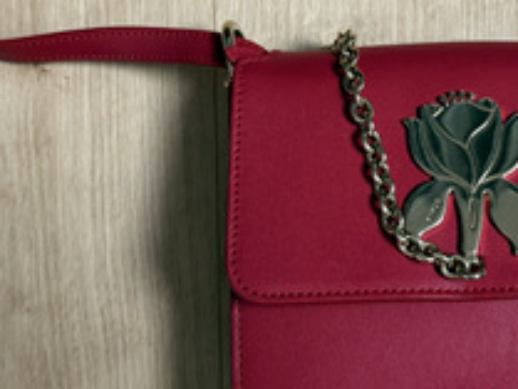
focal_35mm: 69
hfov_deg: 27.6
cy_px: 45
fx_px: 1033
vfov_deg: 20.9
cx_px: 409
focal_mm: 6.76
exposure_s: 1/62
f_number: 1.78
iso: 200
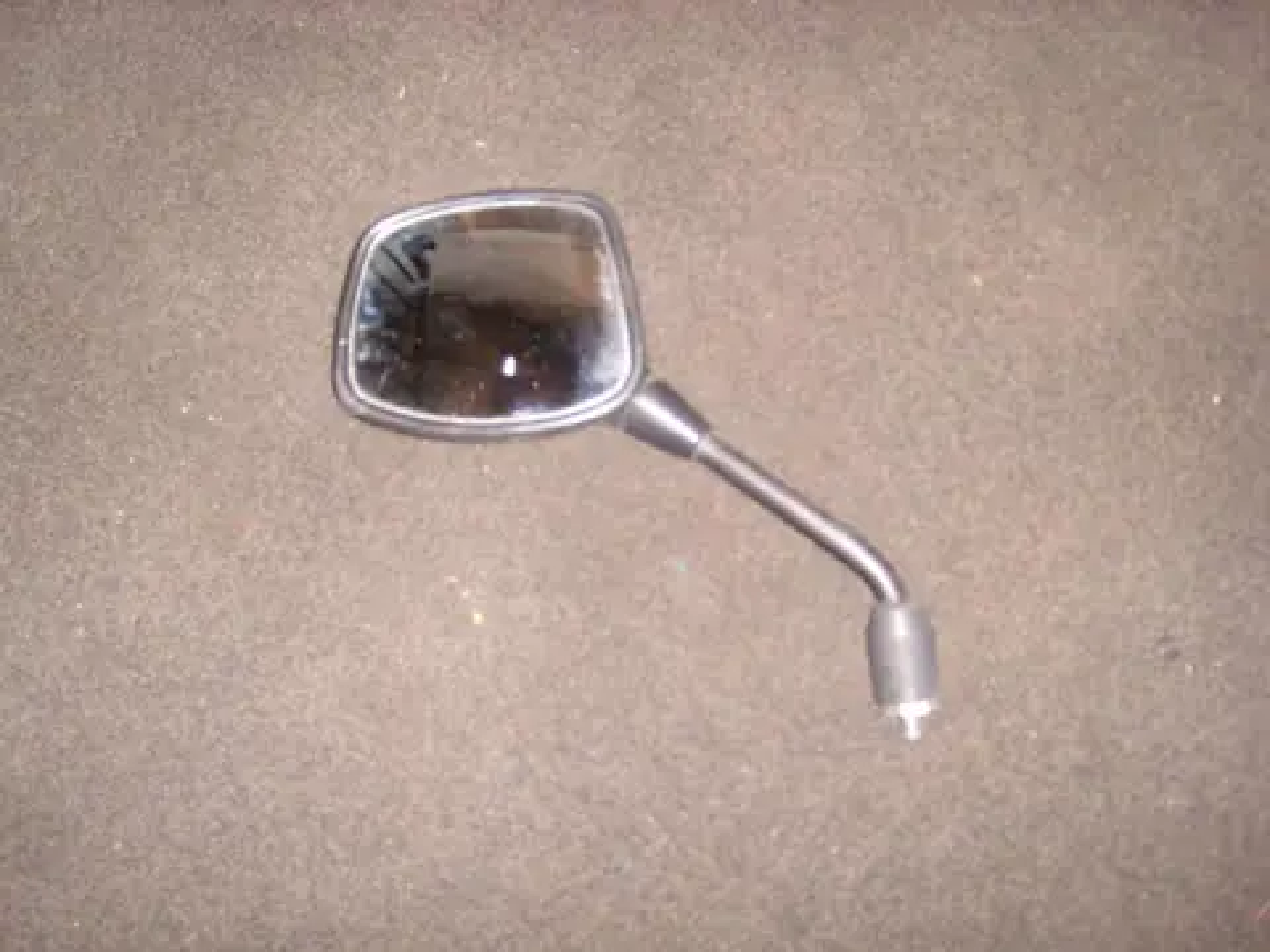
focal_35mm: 35
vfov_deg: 40.7
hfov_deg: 52.6
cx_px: 635
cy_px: 476
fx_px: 1284
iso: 100
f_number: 2.8
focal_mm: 5.8
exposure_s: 1/30
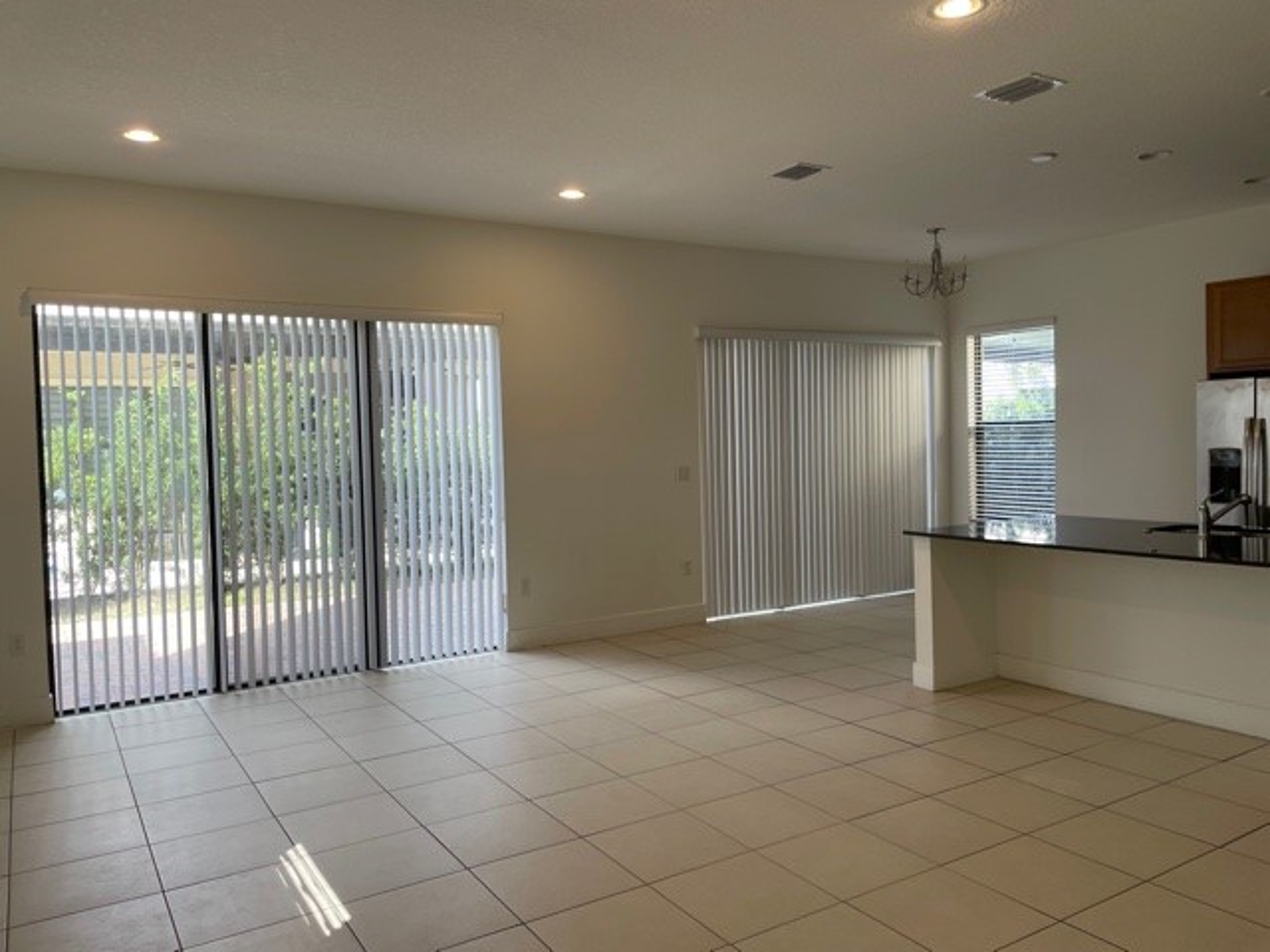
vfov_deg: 53.1
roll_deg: +1.2
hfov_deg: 67.3
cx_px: 635
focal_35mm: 26
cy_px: 476
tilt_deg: -2.8
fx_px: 954
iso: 50
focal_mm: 4.2
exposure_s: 1/120
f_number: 1.6
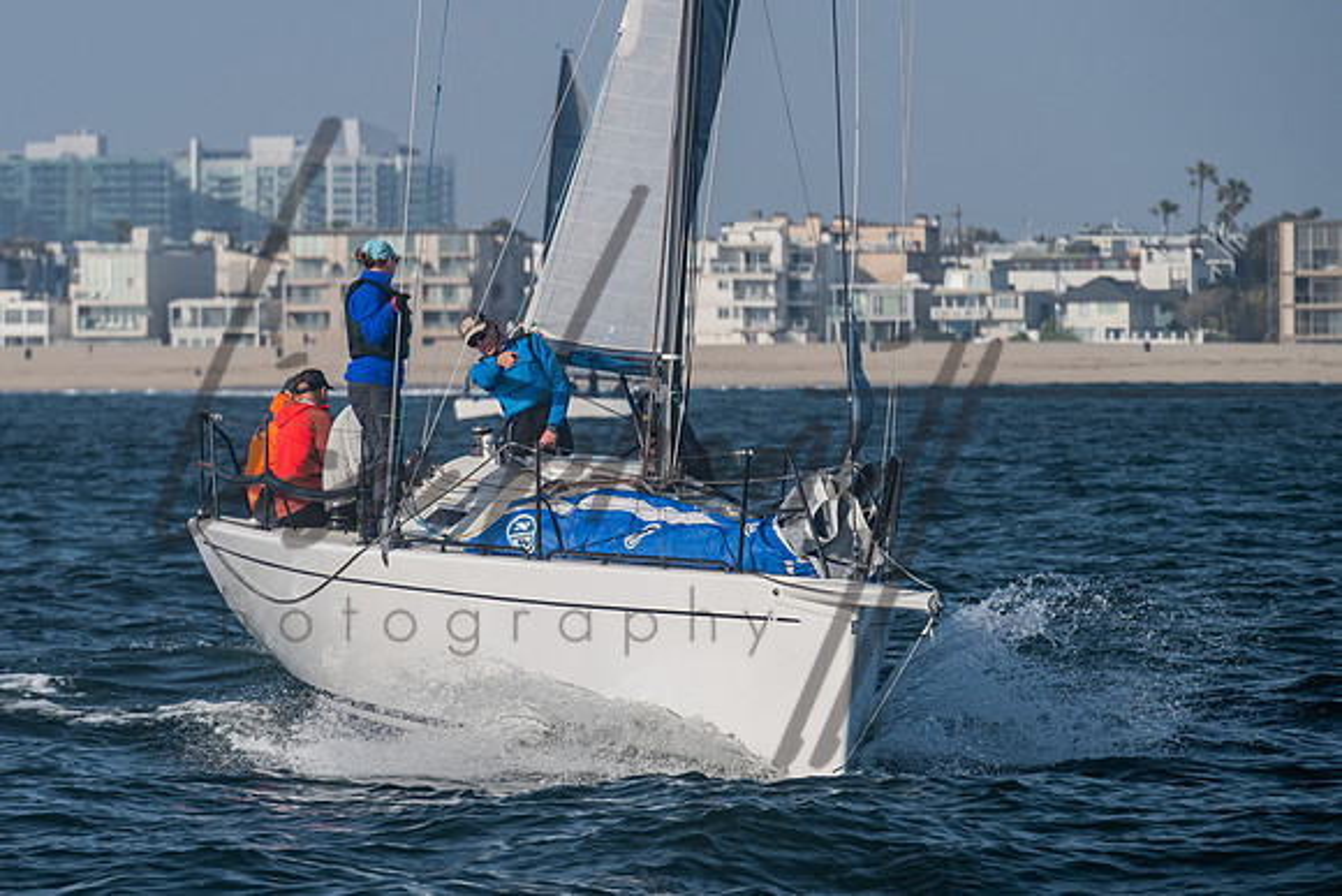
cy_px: 392
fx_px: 12377
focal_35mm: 332
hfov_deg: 6.2
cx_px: 498
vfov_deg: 4.1
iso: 200
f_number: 6.3
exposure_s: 1/640
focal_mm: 200
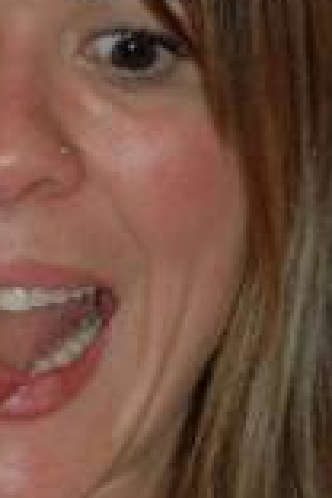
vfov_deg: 4.8
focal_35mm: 430
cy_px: 412
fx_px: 5948
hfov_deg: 3.2
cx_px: -26
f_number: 4.5
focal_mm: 70
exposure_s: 1/60
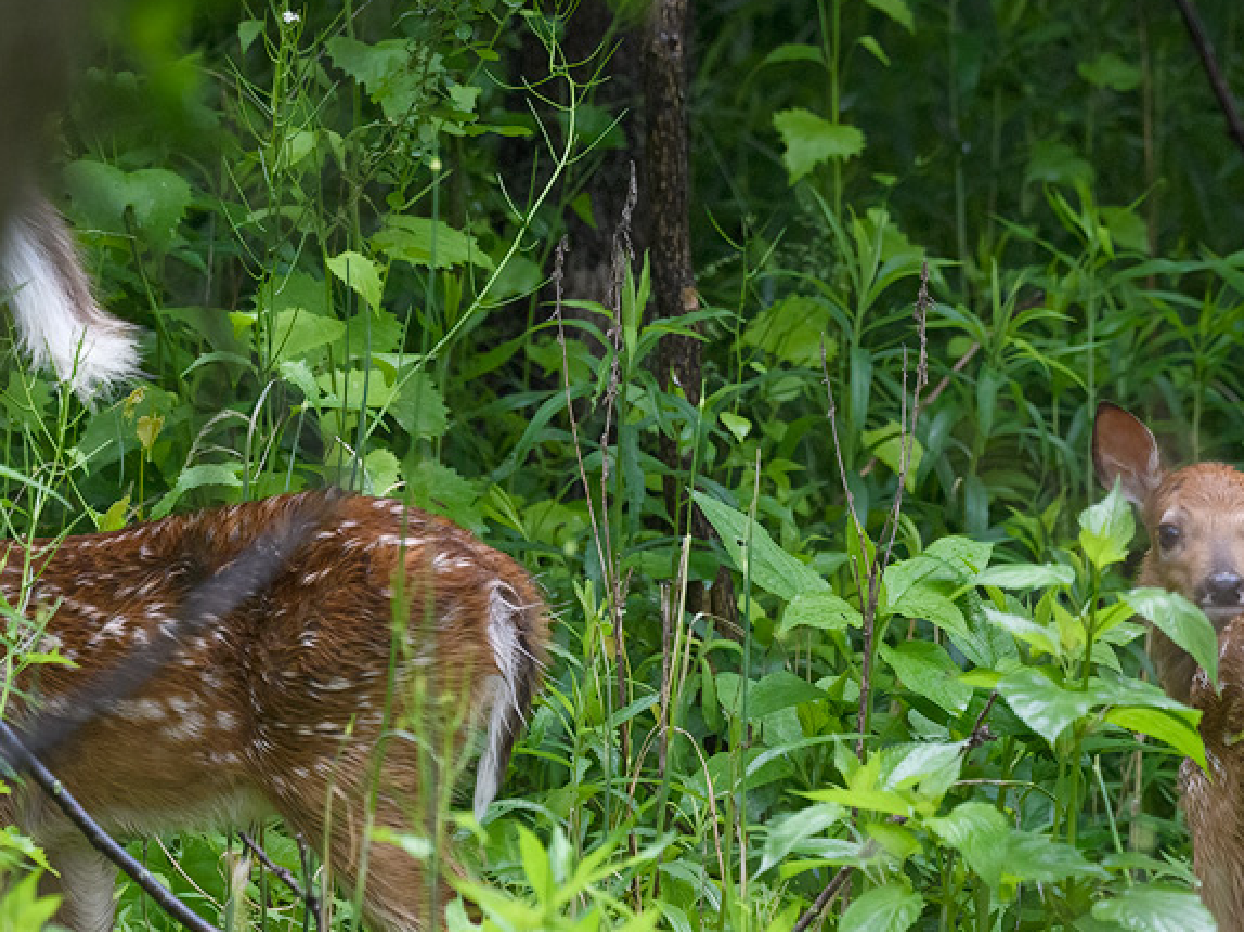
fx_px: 45118
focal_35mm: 1256
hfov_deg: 1.6
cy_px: 637
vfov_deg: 1.2
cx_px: 624
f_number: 8
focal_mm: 500
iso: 2800
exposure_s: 1/500
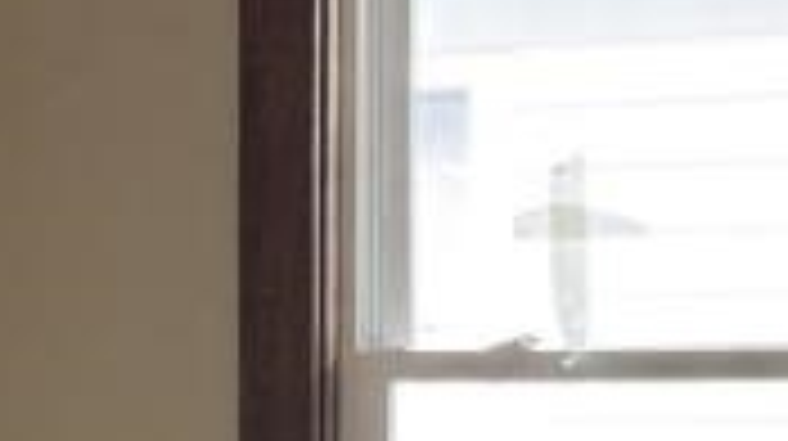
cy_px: 756
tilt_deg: -8.2
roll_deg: +1.2
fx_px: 3193
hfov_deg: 13.9
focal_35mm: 153
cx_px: 45
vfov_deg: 7.7
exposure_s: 1/60
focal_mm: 6.76
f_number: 1.78
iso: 160
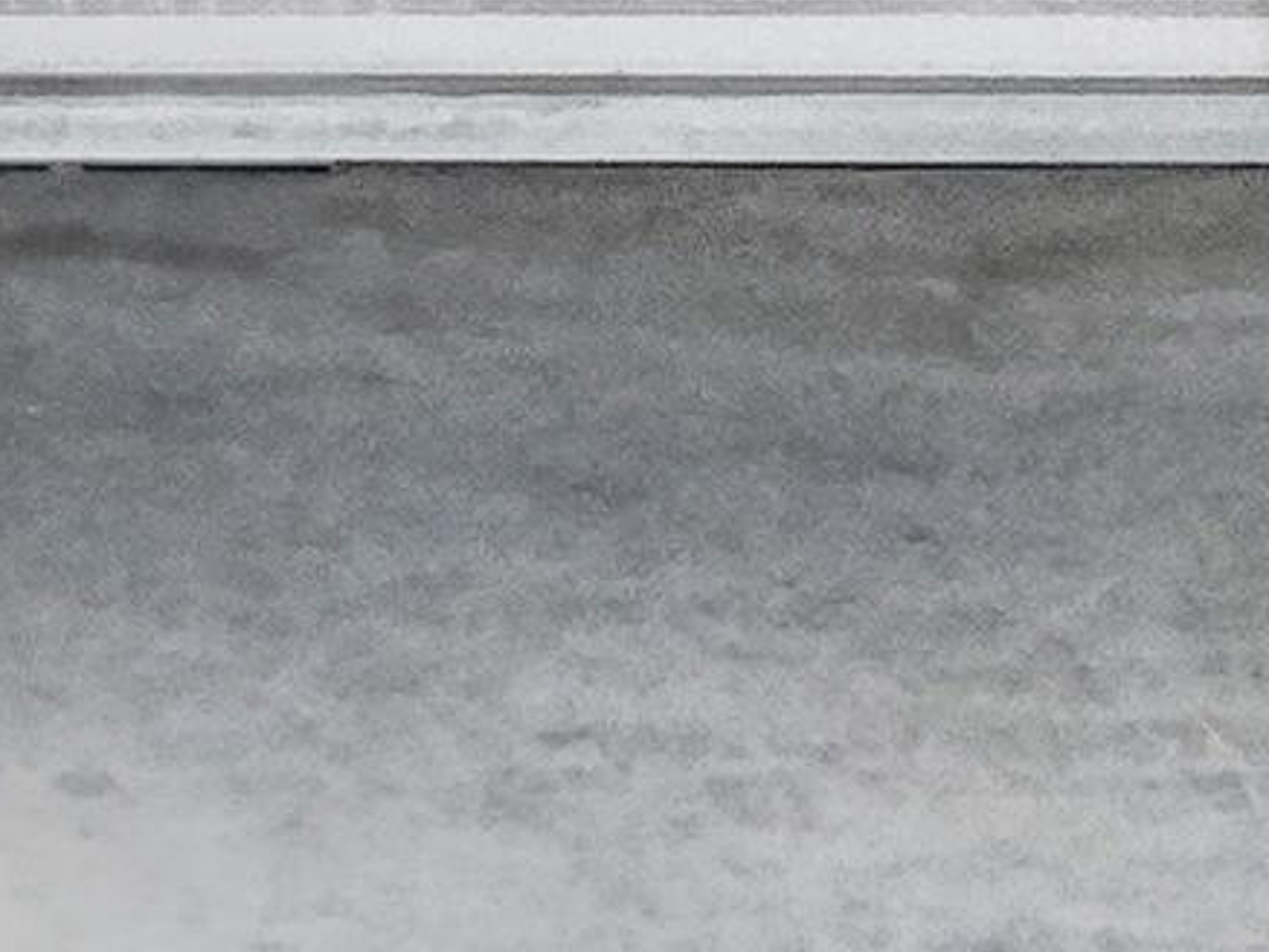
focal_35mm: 199
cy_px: -1592
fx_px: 7297
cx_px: -415
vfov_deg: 6.9
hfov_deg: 9.7
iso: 80
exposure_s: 1/60
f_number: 1.8
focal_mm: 3
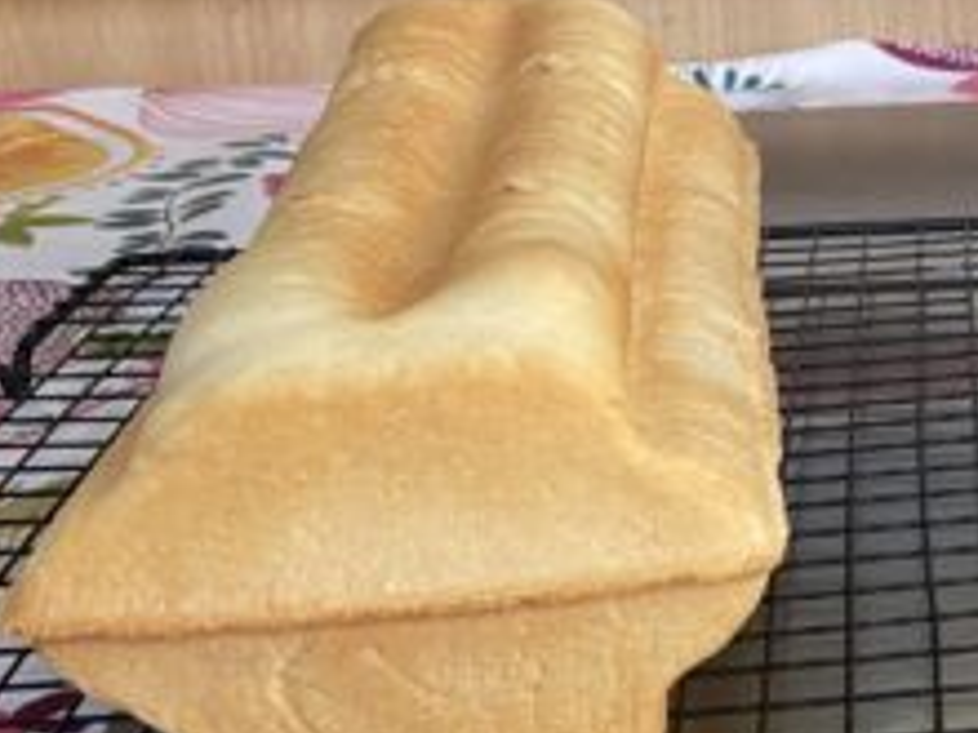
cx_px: 1220
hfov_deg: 22.5
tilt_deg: -21.0
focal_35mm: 79
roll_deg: -0.2
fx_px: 2232
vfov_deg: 18.7
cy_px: 378
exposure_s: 1/60
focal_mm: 4.25
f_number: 1.8
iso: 200
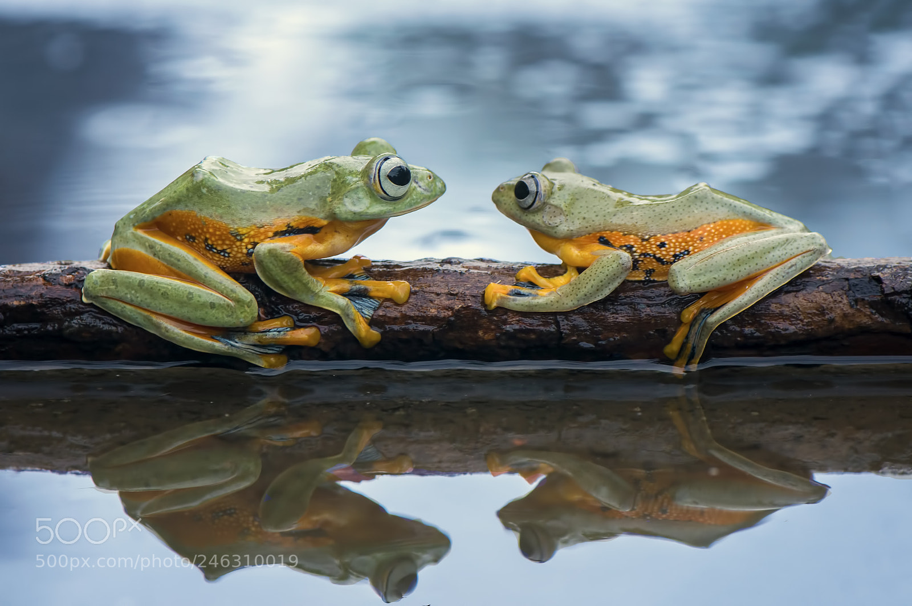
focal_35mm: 158
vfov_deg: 8.7
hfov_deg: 13.1
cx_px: 456
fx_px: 3985
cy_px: 303
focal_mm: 105
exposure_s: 1/200
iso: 250
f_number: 7.1
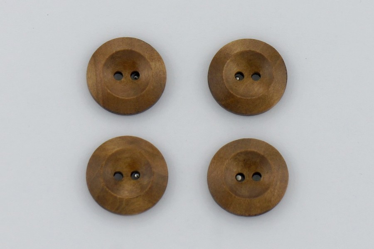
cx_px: 187
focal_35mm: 82
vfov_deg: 16.6
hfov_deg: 24.6
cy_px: 124
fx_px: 857
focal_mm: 55
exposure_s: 1/400
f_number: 9
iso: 200
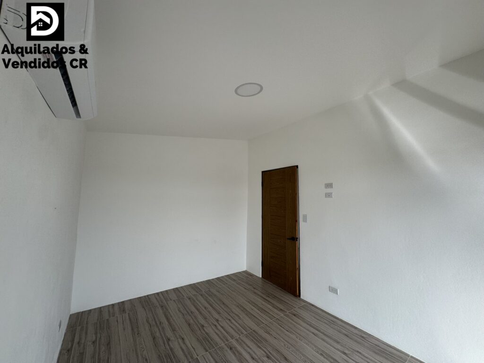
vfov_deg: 85.7
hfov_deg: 102.1
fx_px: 196
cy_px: 182
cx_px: 242
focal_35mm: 14
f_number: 2.2
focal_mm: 2.22
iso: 40
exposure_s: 1/308
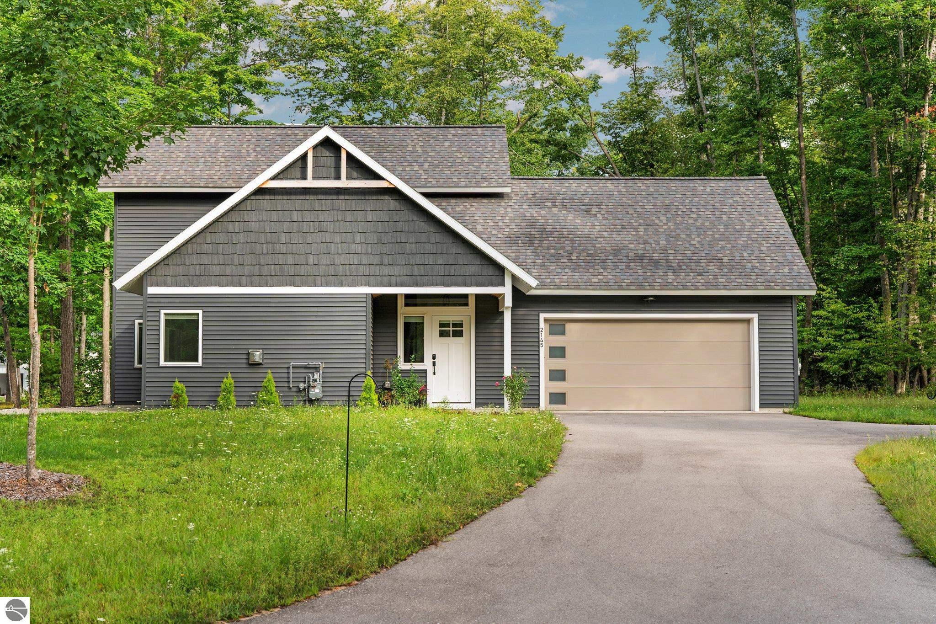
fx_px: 1300
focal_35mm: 50
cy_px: 312
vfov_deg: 27.0
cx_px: 468
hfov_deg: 39.6
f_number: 5
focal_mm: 50
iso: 320
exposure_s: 1/125
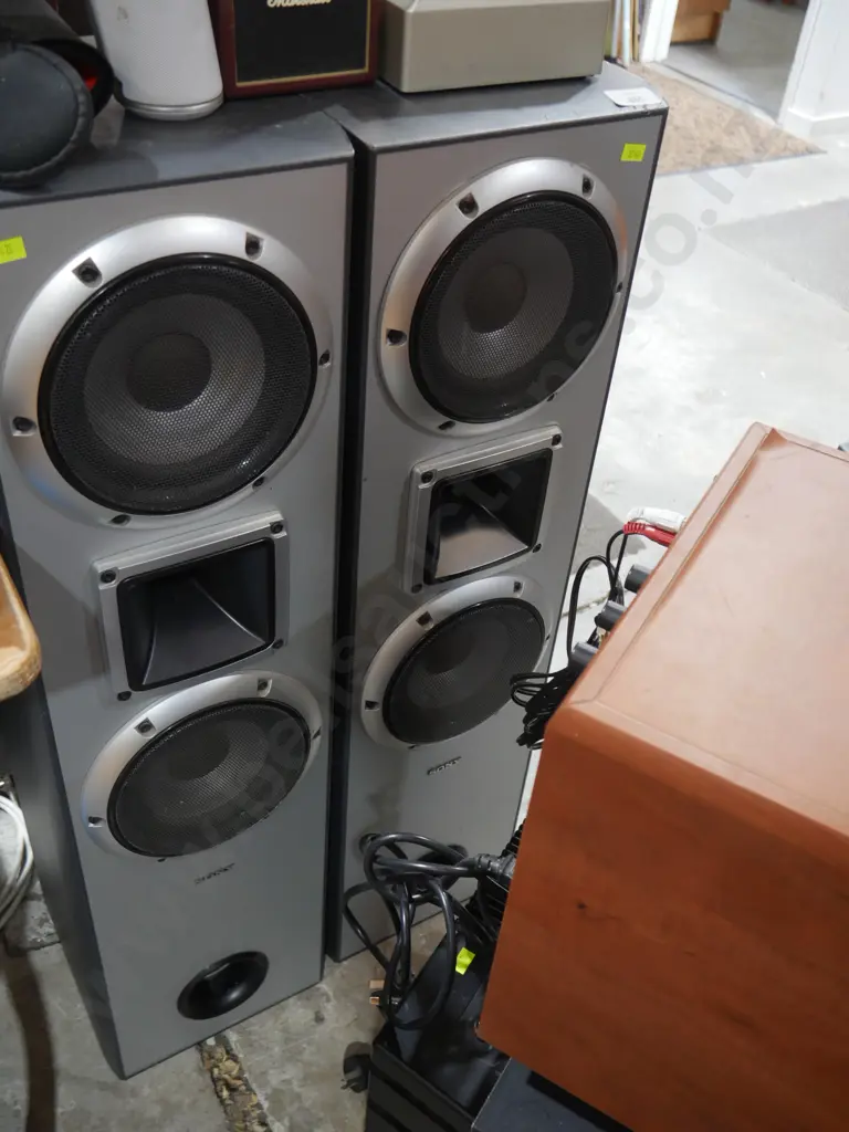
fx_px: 1046
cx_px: 424
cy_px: 566
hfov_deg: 44.2
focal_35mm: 32
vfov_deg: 56.8
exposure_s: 1/60
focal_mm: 16
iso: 1000
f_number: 3.6
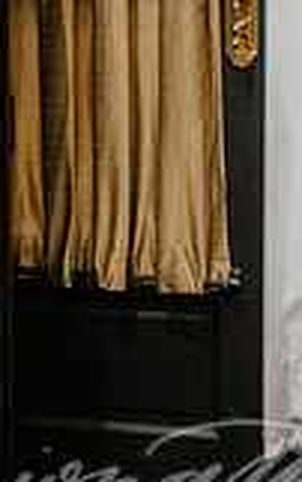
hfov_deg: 9.2
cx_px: 299
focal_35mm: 142
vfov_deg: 14.3
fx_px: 1865
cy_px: -69
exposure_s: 1/250
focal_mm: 50
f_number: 2
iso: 4000
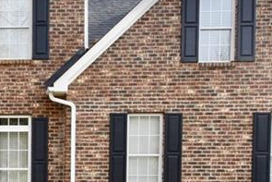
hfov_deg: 34.1
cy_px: 193
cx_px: -11
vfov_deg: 24.5
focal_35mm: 52
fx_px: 393
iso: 400
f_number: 8
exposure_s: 1/500
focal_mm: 10
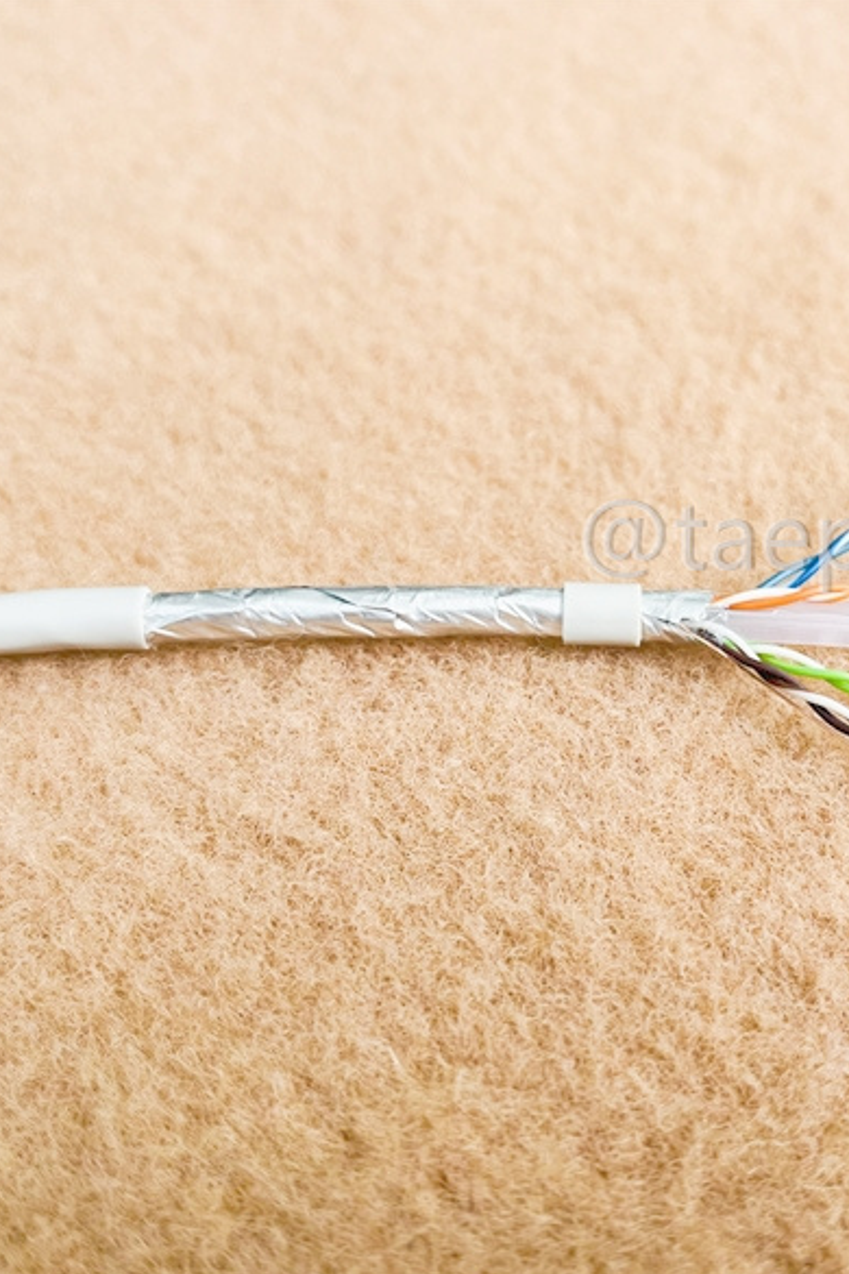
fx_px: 1309
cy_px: 649
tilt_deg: -47.3
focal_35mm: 37
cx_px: 562
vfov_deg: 51.9
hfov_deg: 35.6
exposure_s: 1/539
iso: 50
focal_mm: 5.1
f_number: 1.6
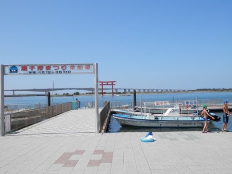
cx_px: 116
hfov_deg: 55.3
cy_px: 87
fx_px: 221
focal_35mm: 33
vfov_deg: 43.0
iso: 80
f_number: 3.4
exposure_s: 1/1250
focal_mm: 6
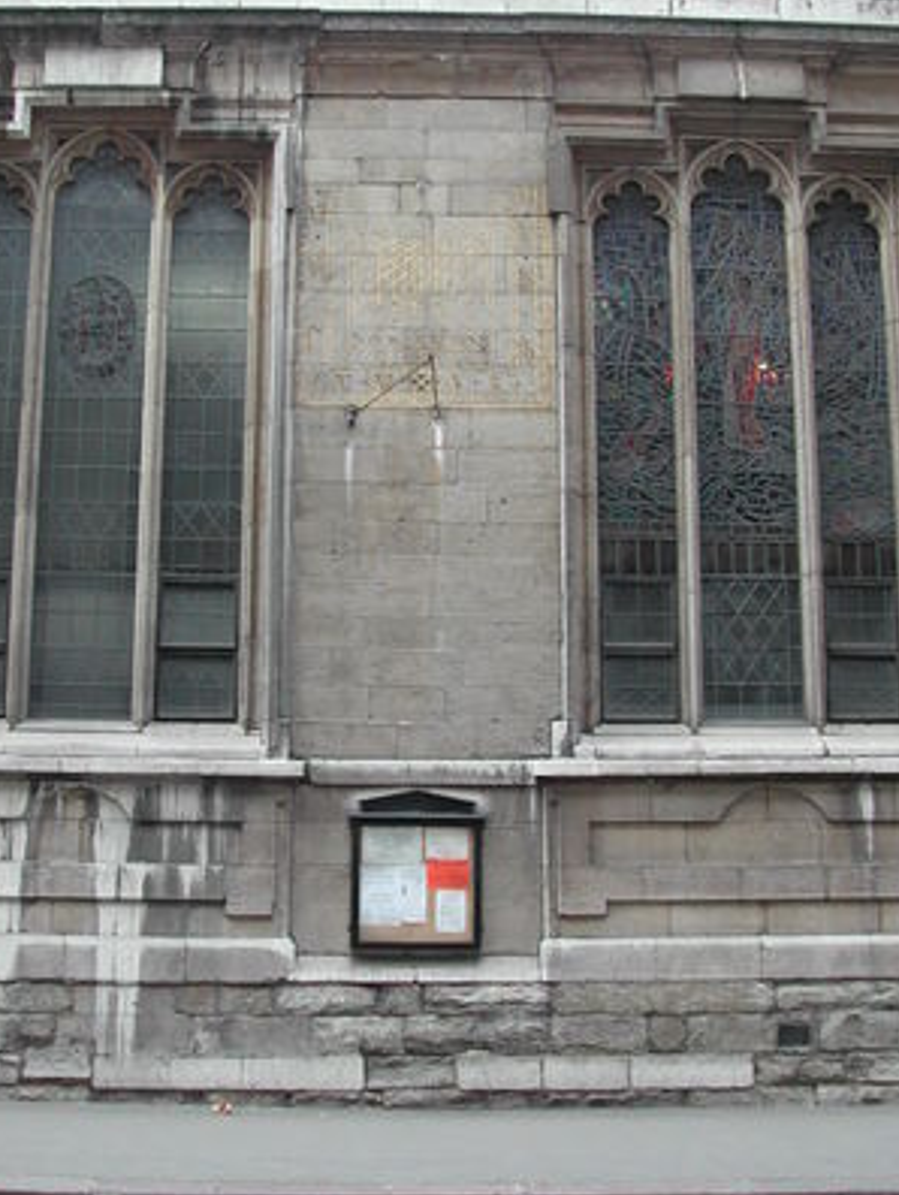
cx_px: 416
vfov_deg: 40.3
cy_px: 513
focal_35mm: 47
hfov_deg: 30.9
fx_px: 1624
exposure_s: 1/110
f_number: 2.8
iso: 100
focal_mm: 8
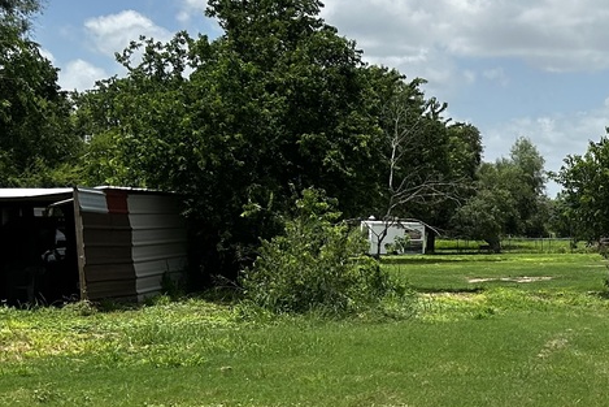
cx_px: 595
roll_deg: -3.3
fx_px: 1404
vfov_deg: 16.4
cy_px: 291
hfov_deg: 23.5
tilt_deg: -3.7
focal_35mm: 83
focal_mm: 5.7
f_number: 1.5
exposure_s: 1/5319
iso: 50
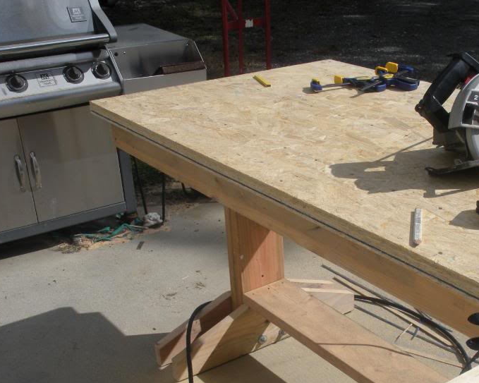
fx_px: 751
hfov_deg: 35.0
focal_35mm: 53
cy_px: 265
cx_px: 318
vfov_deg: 28.4
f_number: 5.6
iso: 64
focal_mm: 6.3
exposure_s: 1/591
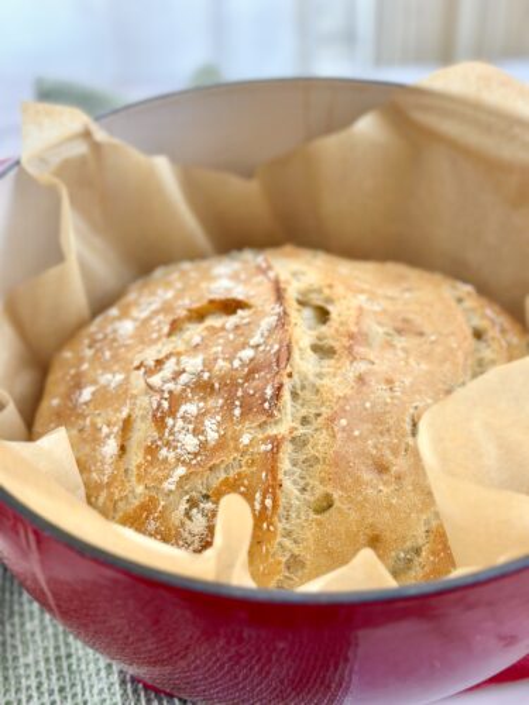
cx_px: 264
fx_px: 978
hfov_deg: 30.3
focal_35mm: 48
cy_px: 352
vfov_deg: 39.7
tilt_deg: -46.6
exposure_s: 1/96
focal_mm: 6.86
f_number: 1.78
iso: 125
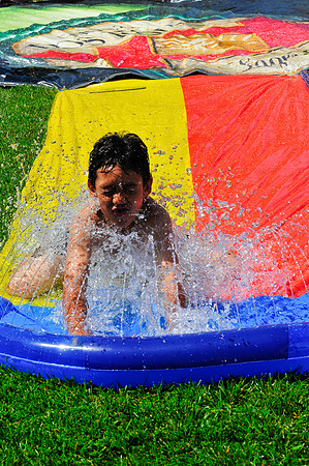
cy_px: 233
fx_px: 1355
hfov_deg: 13.0
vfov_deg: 19.5
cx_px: 154
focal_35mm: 105
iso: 400
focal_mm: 70
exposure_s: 1/800
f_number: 11
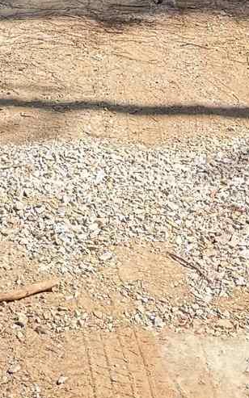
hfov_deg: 10.9
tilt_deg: +3.7
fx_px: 1292
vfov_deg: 14.9
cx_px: -26
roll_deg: -1.3
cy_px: -353
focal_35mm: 119
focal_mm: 6.76
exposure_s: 1/955
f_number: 1.78
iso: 100
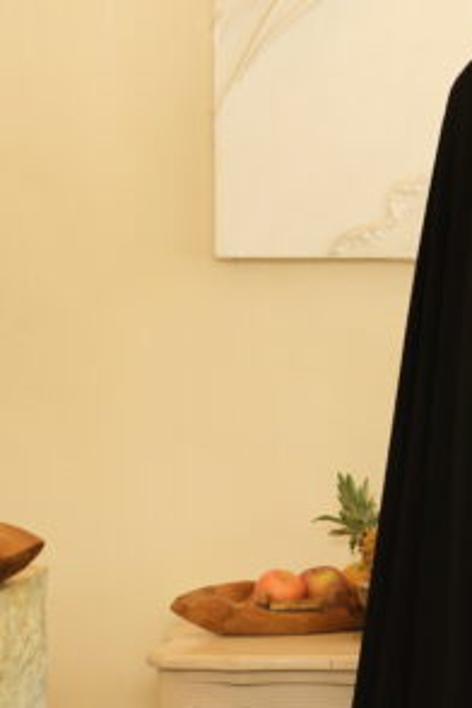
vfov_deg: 12.6
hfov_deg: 8.4
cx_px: 491
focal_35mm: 162
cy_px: 583
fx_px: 3186
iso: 1000
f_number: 2.2
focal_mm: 35
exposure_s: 1/250
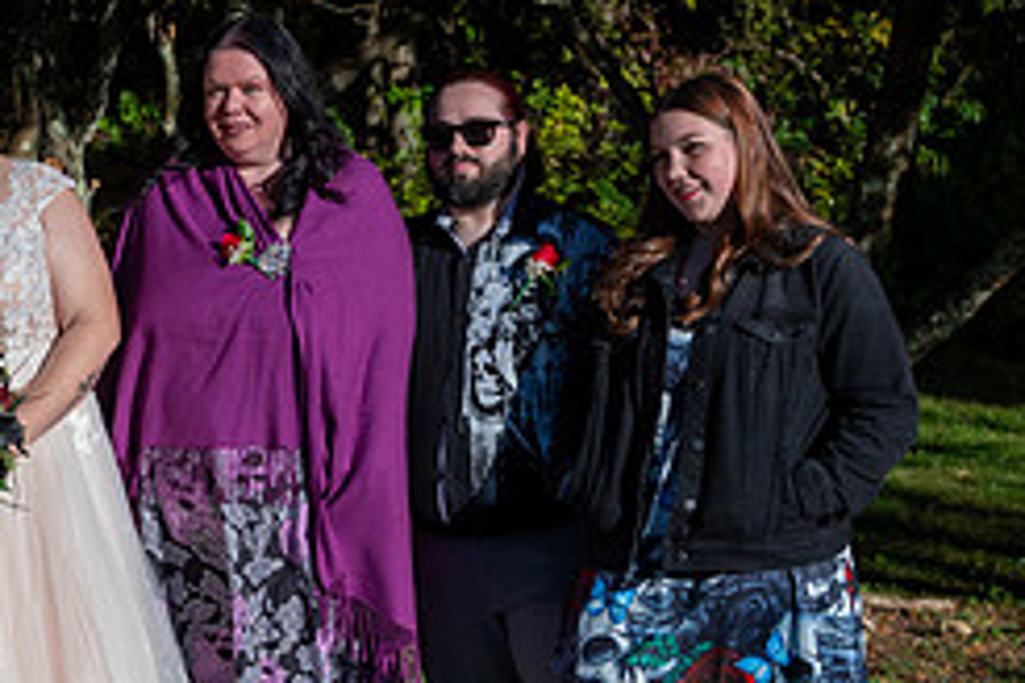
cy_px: 342
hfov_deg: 19.8
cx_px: -88
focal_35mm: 99
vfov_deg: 13.8
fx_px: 2819
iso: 900
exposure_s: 1/8000
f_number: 4
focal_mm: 42
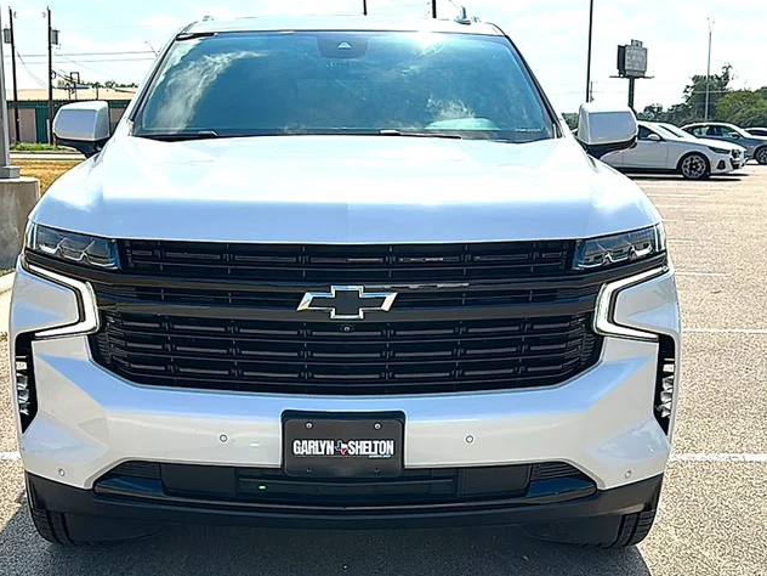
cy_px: 310
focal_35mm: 41
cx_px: 343
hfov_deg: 45.7
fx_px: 908
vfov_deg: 35.1
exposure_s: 1/6289
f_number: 1.78
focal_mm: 6.86
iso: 80
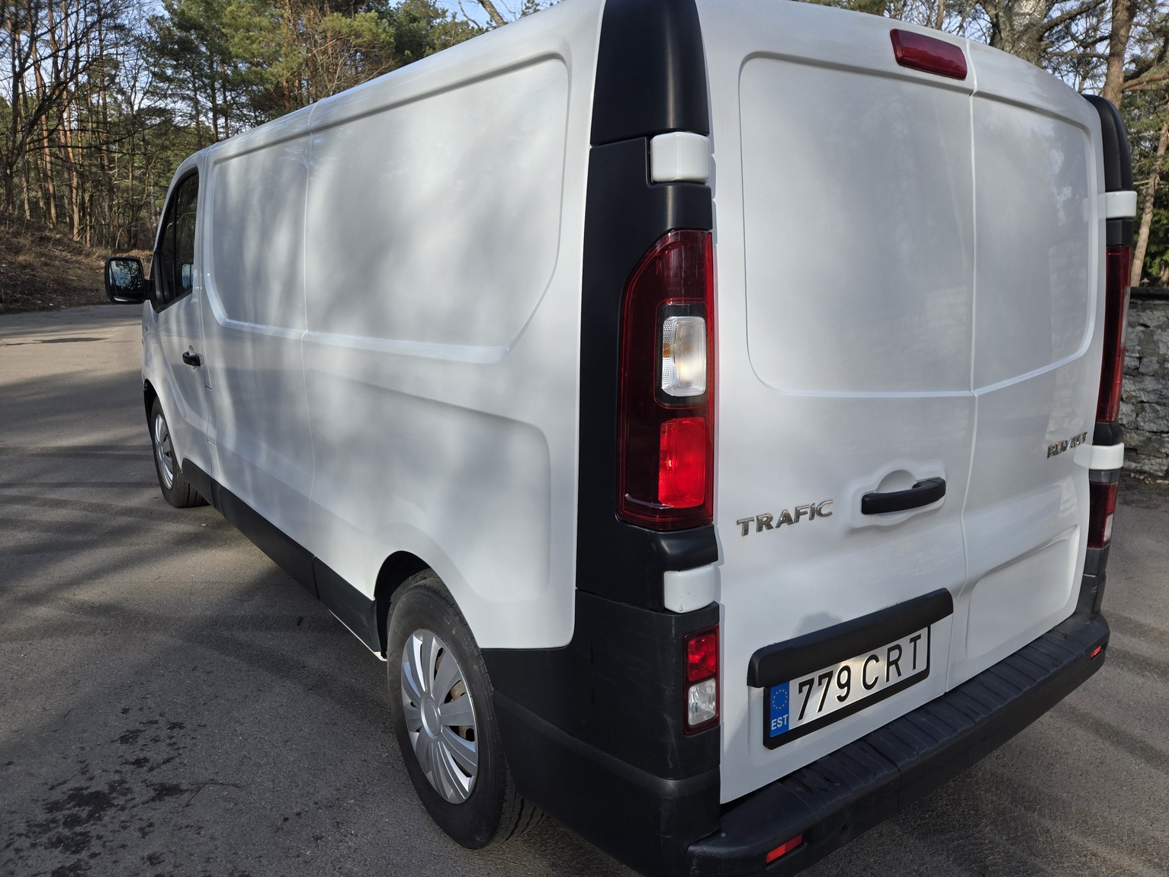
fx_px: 811
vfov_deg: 56.8
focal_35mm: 24
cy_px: 444
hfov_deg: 71.6
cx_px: 605
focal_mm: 5.4
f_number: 1.8
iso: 80
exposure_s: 1/2921
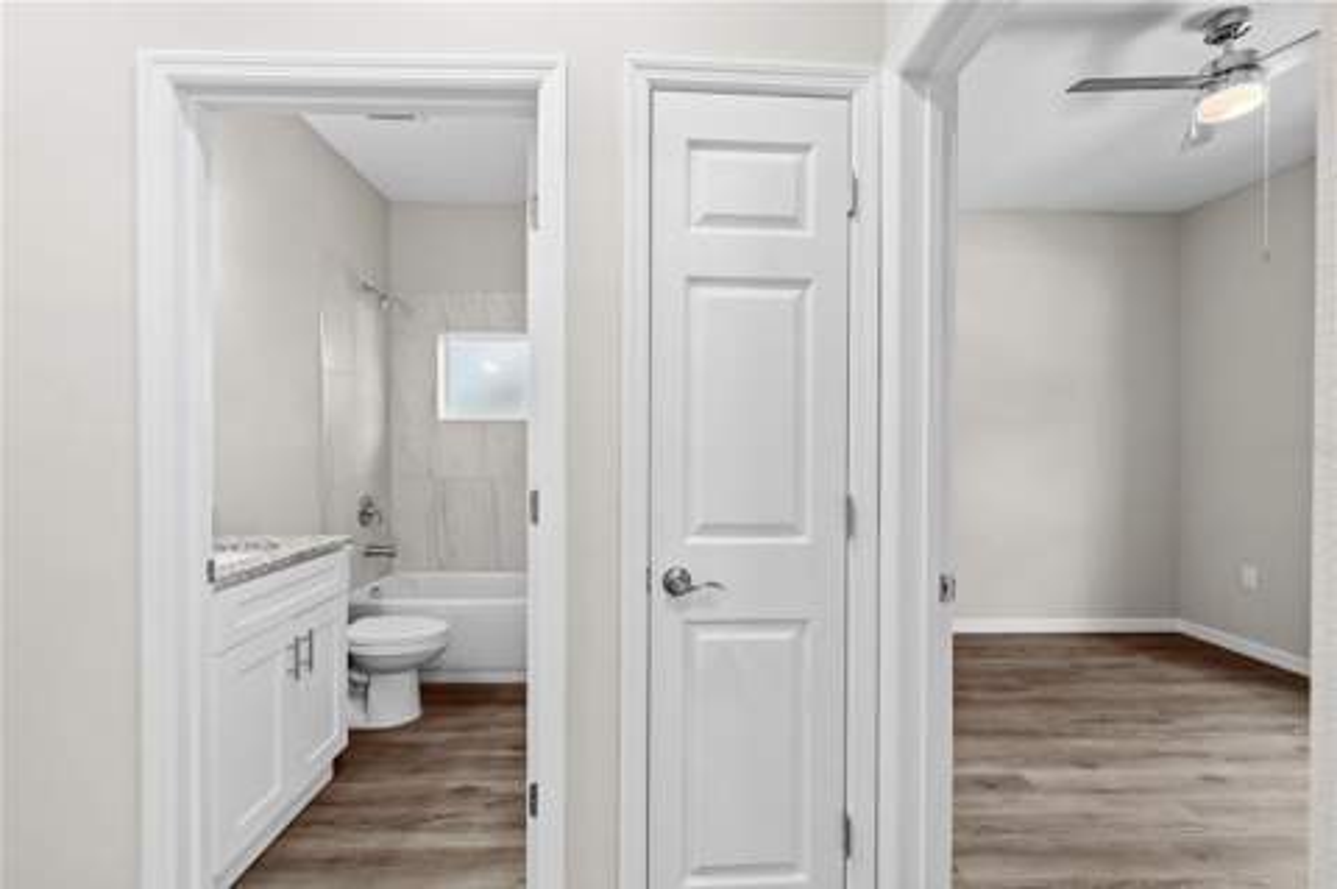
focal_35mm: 15
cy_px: 444
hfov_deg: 100.4
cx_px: 668
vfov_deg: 77.2
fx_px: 557
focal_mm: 10
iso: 100
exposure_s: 1
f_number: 7.1
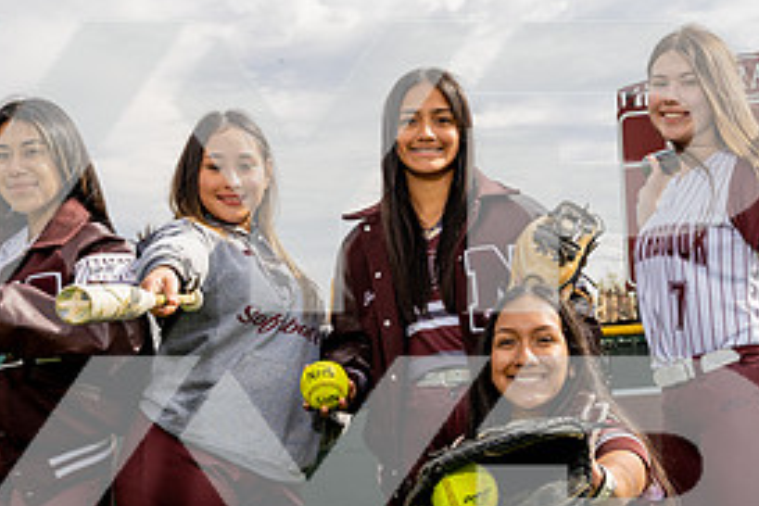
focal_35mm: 85
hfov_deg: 23.9
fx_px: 1792
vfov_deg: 15.8
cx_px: 423
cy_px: 505
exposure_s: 1/250
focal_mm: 40
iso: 100
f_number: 7.1
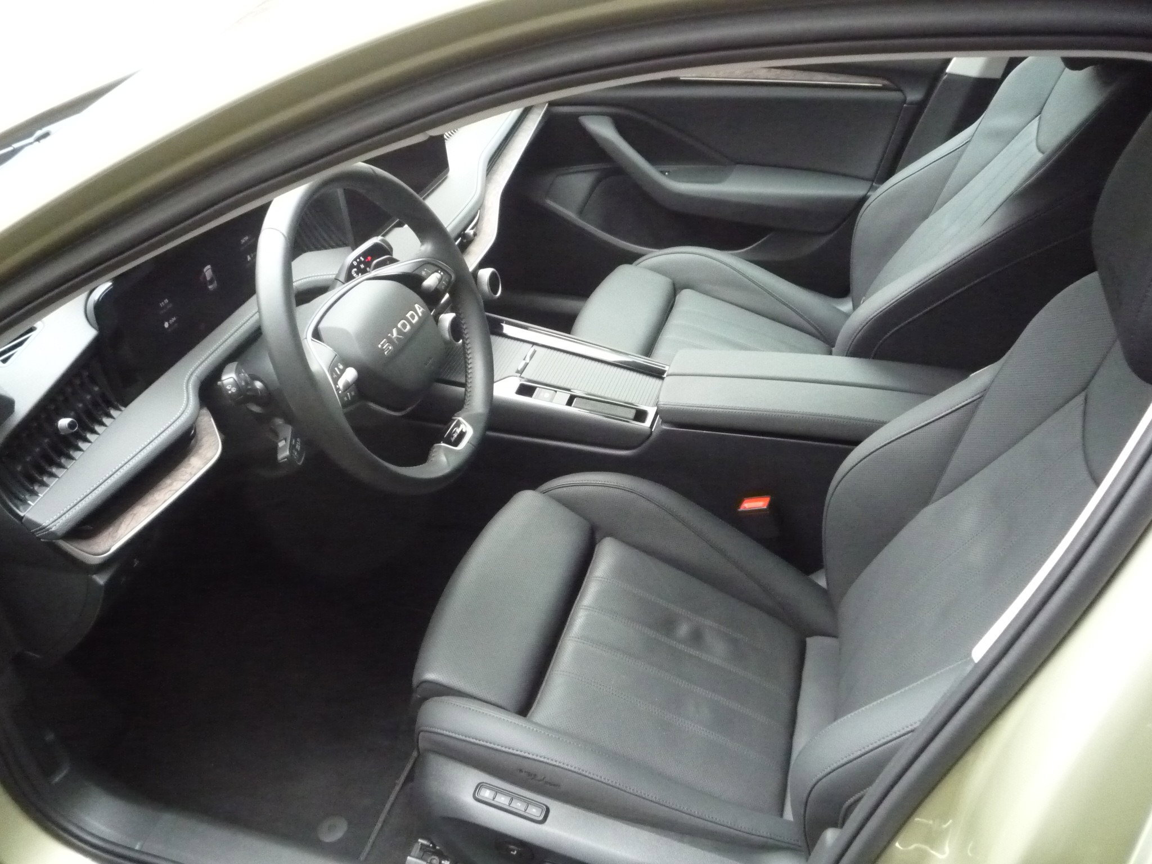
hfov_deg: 60.0
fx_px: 998
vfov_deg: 46.8
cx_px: 576
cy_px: 432
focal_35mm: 30
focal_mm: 5.2
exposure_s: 1/25
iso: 800
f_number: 3.3
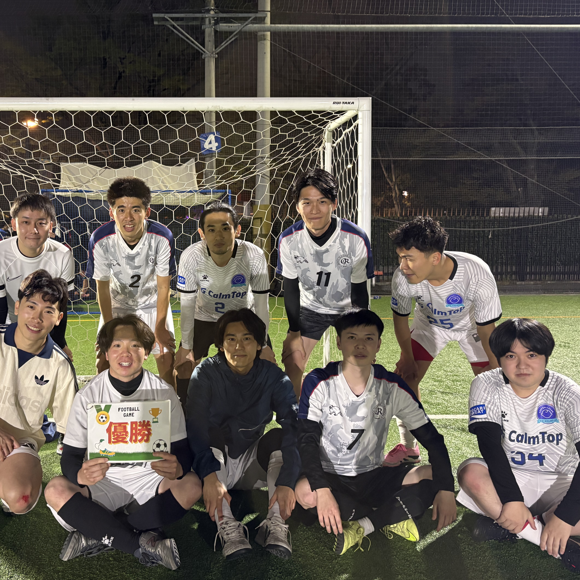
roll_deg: +0.7
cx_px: 207
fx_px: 588
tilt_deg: -4.6
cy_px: 292
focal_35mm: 31
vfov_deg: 52.5
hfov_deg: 51.8
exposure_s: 1/33
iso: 400
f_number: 1.6
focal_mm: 5.96
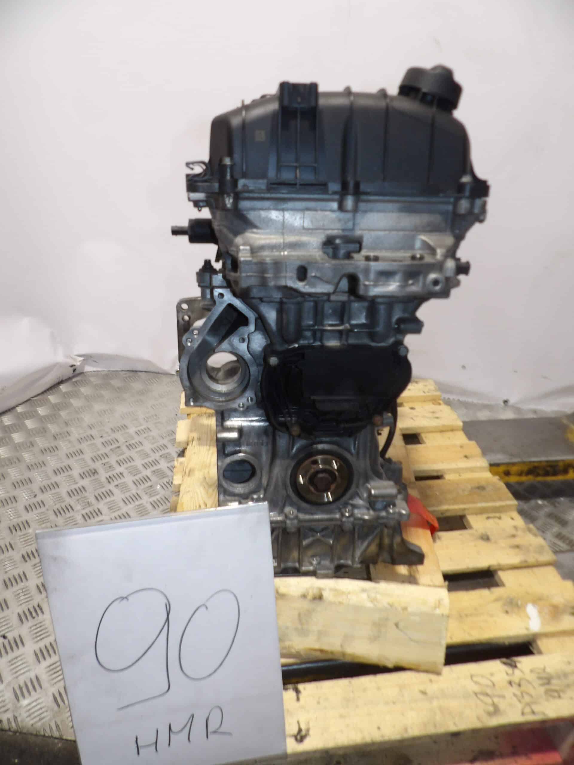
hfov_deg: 56.8
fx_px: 531
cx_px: 287
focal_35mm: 24
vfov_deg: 71.6
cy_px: 382
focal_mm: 4.3
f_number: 2.8
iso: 160
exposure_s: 1/33
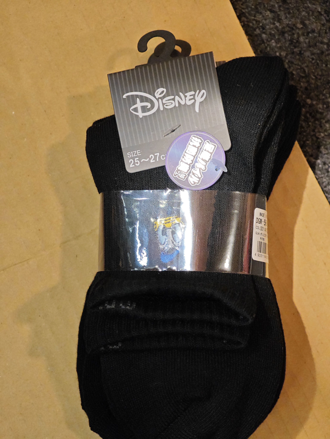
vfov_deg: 26.0
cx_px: 165
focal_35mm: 75
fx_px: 953
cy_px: 220
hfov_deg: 19.6
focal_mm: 12.28
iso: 320
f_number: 1.8
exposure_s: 1/100
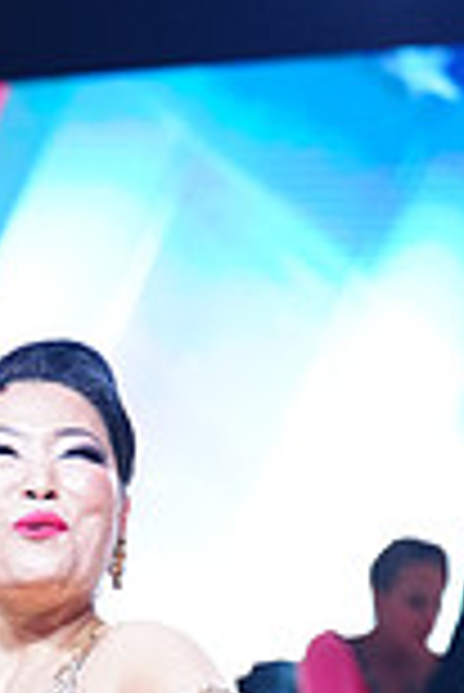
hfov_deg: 5.2
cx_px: -83
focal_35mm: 264
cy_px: 1138
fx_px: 5092
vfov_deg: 7.6
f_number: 2.8
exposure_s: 1/500
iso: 1250
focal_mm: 70
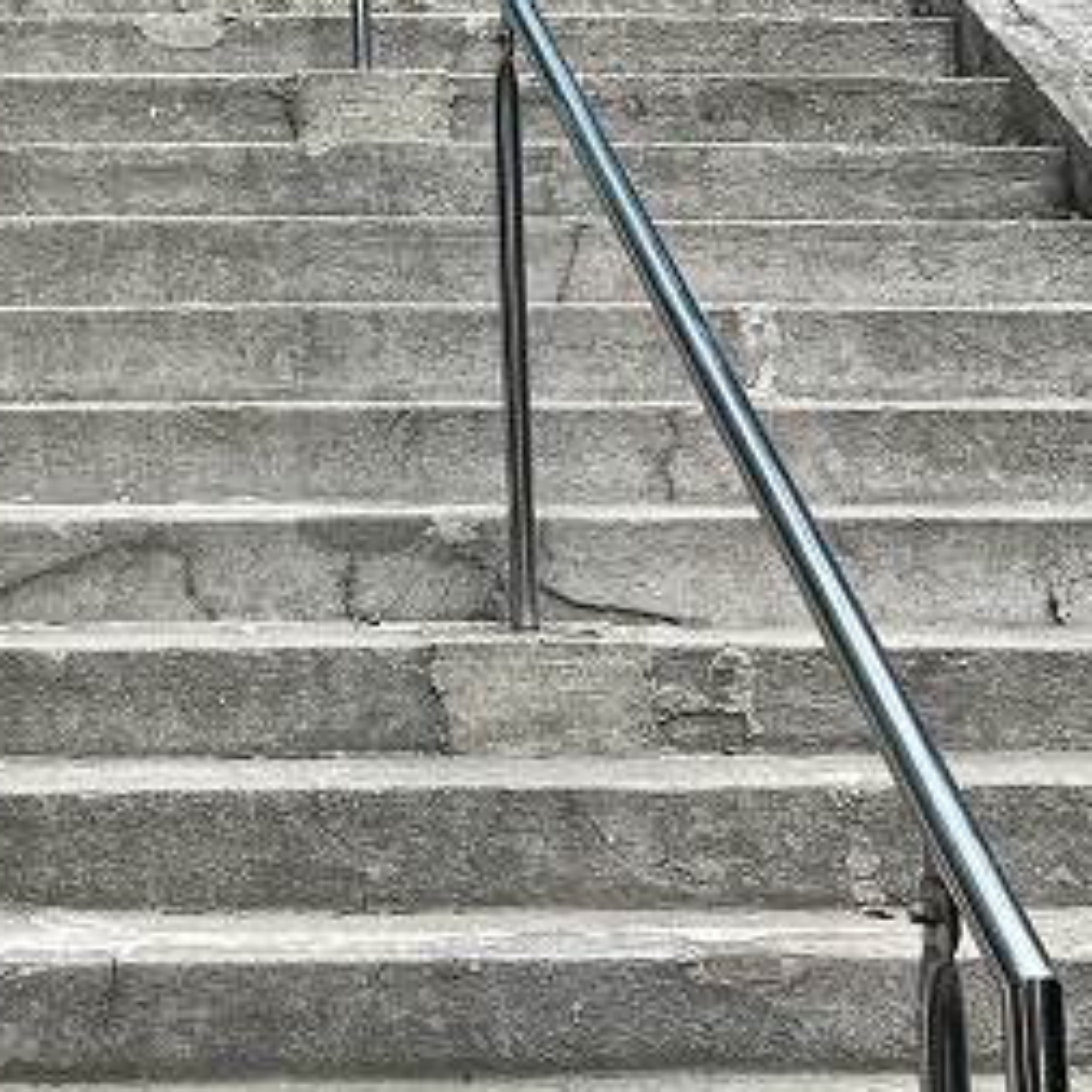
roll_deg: +0.2
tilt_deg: +7.9
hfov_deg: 22.6
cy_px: 67
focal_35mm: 74
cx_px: 37
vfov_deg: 22.7
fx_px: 2641
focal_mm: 5.7
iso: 50
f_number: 1.5
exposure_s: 1/909
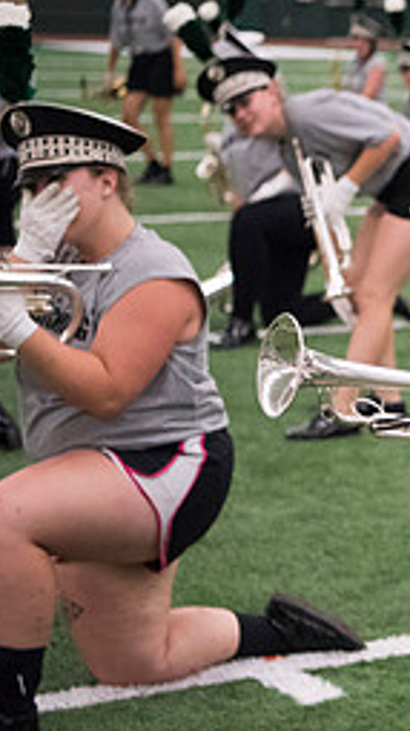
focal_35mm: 124
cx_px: 743
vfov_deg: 17.3
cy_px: 366
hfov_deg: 9.3
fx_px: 2402
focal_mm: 52
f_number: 3.2
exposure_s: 1/320
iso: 3200
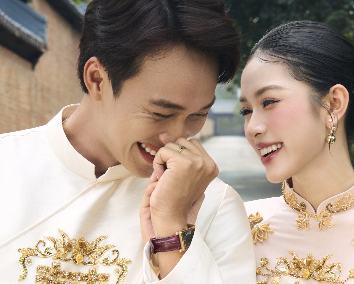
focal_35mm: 90
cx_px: 189
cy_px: 297
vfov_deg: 16.7
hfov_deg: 21.3
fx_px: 943
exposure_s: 1/160
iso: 250
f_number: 8
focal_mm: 55
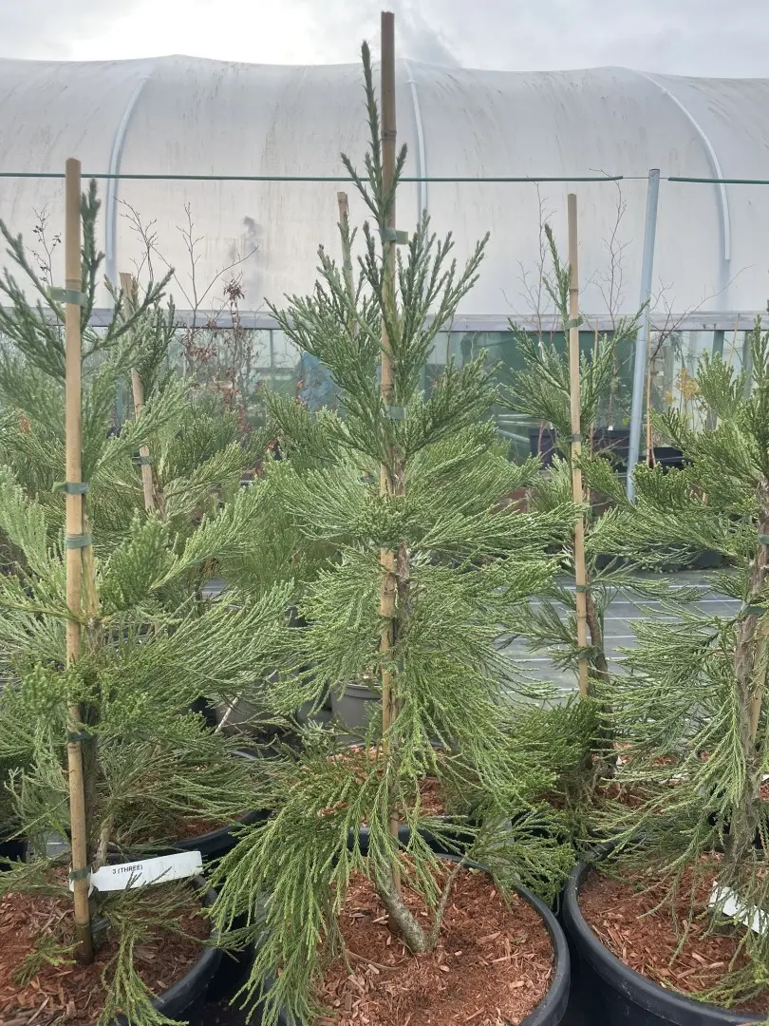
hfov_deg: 53.1
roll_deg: -1.1
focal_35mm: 26
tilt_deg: -8.6
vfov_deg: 67.3
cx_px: 384
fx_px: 770
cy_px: 513
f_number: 1.6
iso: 32
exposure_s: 1/575
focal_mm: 4.2
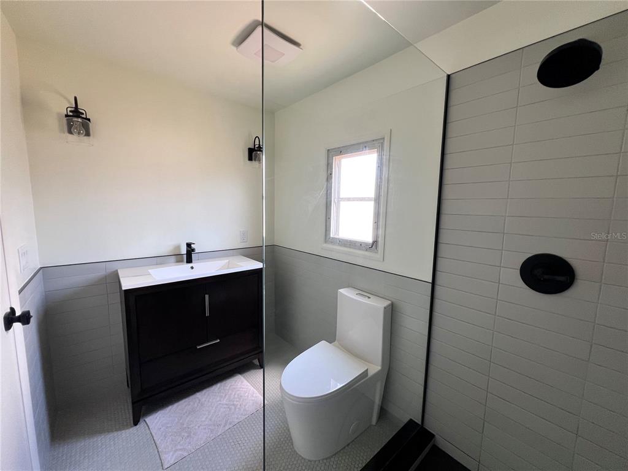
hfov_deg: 106.2
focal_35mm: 13
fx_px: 236
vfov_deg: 89.9
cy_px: 236
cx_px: 314
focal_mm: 1.57
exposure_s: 1/99
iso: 160
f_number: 1.8
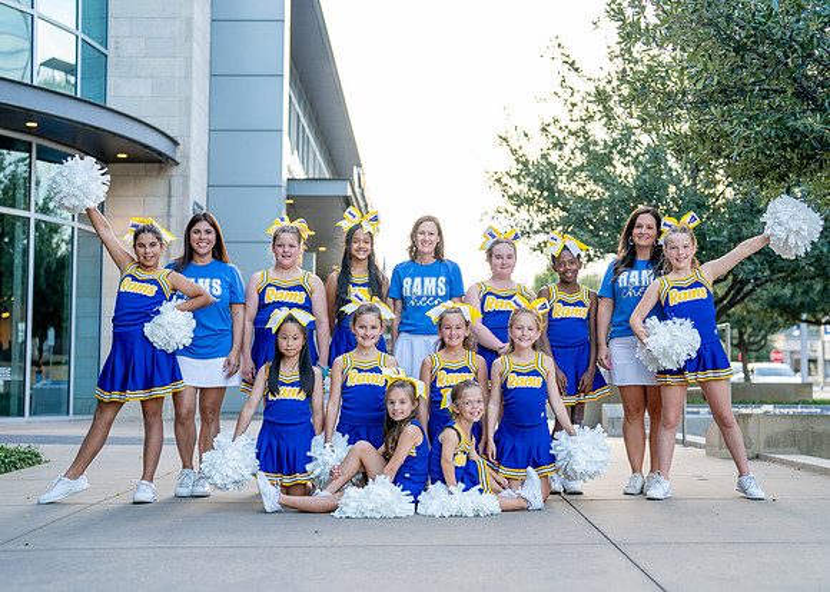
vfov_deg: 26.3
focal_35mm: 54
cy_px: 296
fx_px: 1268
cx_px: 418
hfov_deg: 36.2
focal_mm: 50
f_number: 2
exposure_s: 1/400
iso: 640
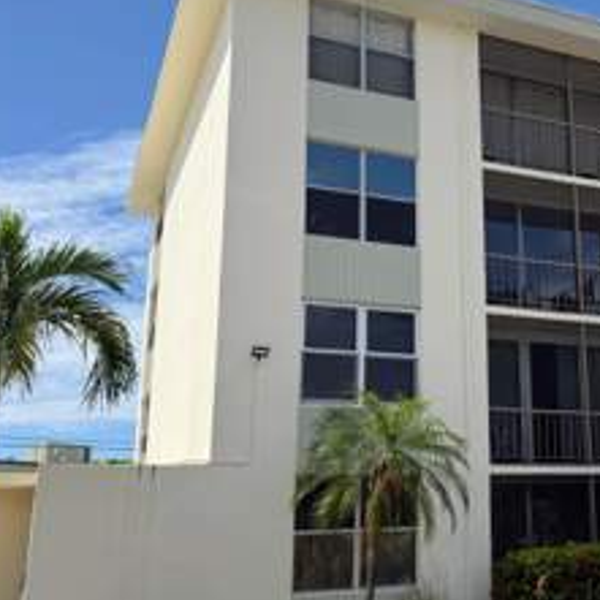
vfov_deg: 36.8
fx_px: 902
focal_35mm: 46
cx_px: 532
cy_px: 284
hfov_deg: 34.8
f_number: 1.78
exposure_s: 1/5319
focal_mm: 6.76
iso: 80
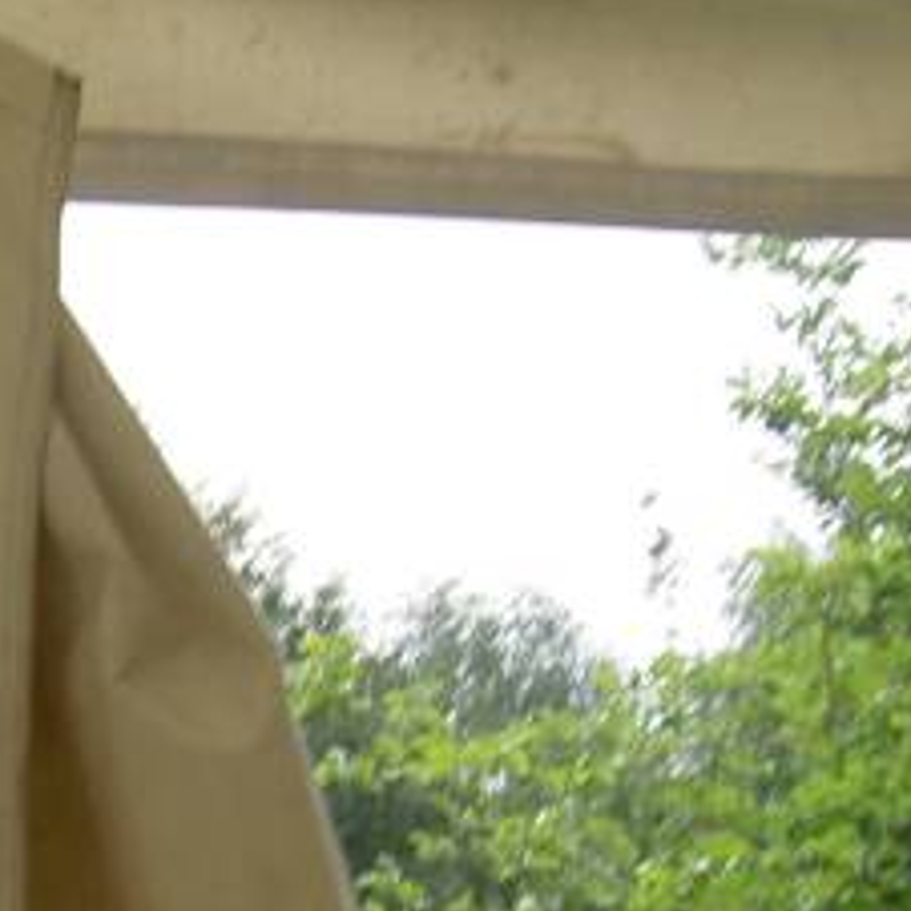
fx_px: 3633
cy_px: 1189
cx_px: -339
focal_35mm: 122
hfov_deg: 13.7
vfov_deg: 13.7
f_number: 4.7
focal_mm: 8
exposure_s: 1/125
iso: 100
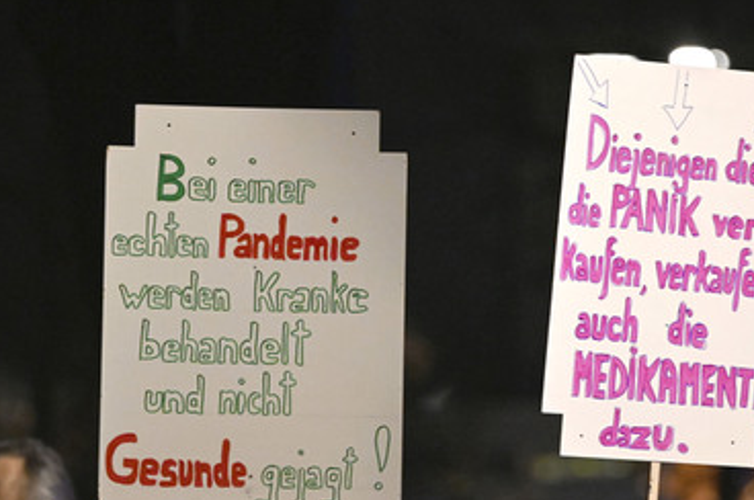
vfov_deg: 6.0
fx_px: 4746
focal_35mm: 227
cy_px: 279
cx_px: 454
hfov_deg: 9.1
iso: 9000
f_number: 2.8
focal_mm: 185
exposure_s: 1/125
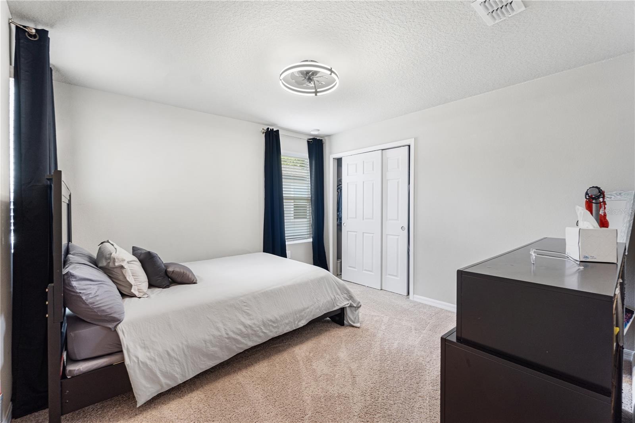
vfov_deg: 77.3
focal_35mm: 15
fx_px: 265
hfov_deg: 100.4
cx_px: 318
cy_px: 212
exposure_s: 1
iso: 100
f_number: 9
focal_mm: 10
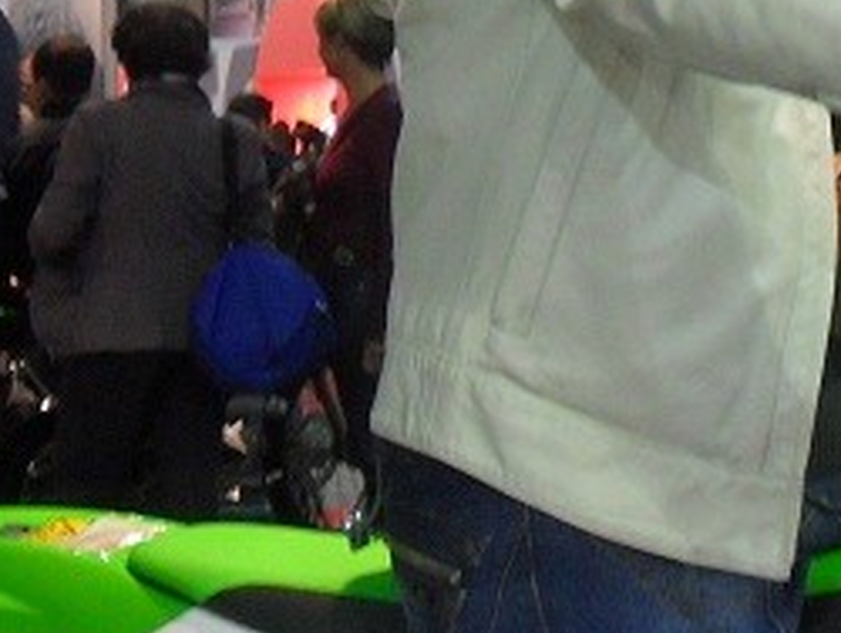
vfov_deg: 13.1
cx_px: 932
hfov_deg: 17.0
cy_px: 54
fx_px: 2724
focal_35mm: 112
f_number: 2.8
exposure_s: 1/20
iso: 200
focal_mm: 6.2
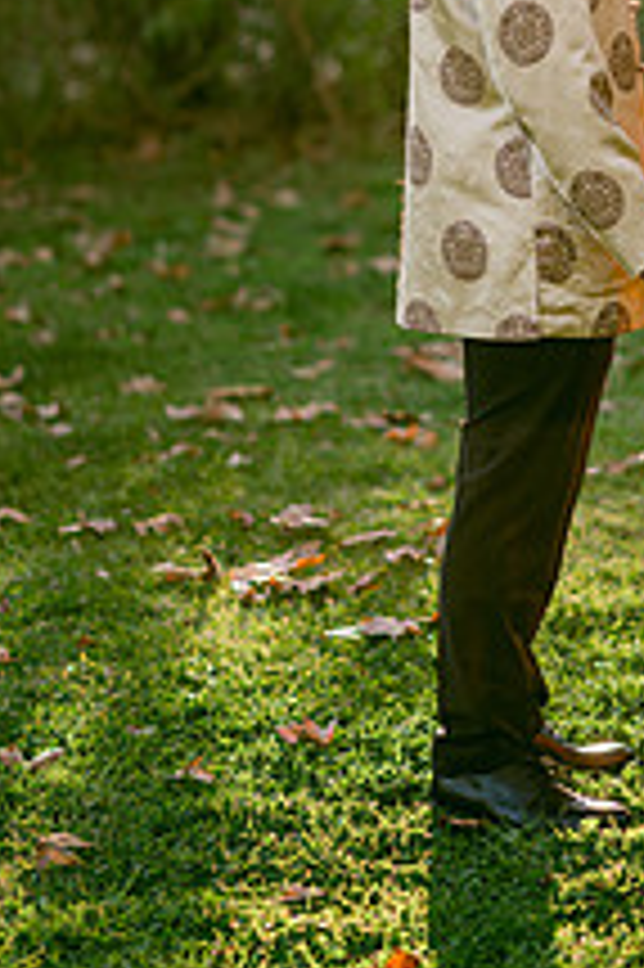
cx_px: 660
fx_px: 4784
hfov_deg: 7.7
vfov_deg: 11.5
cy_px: 77
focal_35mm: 178
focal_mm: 85
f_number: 2
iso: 200
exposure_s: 1/500
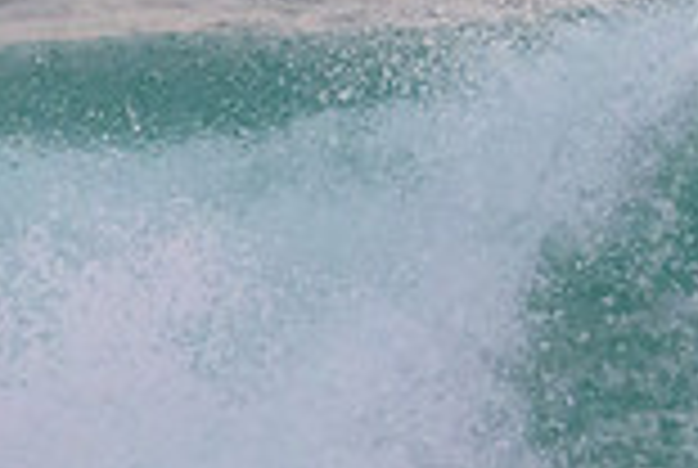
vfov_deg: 0.5
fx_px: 58006
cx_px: 1297
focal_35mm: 2986
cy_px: 124
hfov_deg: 0.7
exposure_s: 1/1600
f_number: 11
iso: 8000
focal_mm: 800
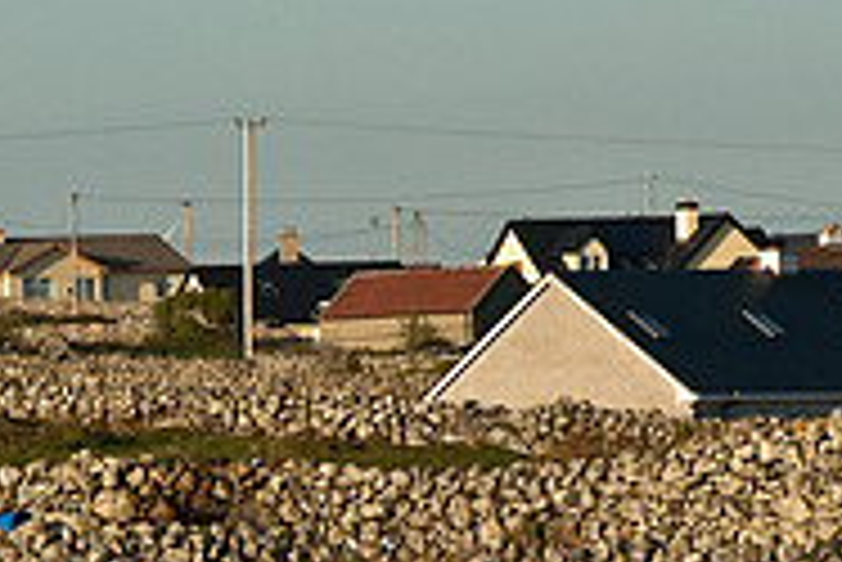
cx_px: 113
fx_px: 12195
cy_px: 575
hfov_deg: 4.0
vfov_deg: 2.6
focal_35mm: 521
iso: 200
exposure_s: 1/320
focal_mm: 112
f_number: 9
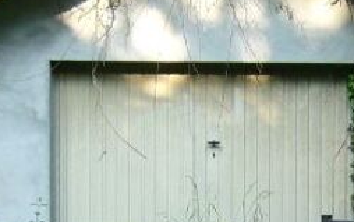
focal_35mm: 146
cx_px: 243
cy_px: 182
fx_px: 1409
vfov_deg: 9.0
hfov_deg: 14.3
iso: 100
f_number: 2.8
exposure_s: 1/125
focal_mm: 5.8
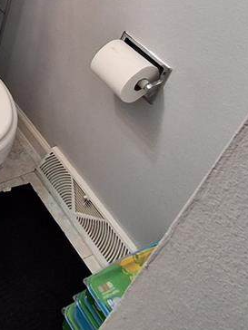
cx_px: -83
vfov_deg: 37.3
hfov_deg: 26.7
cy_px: -6
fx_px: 430
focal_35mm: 45
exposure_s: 1/50
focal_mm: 1.64
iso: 160
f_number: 2.2
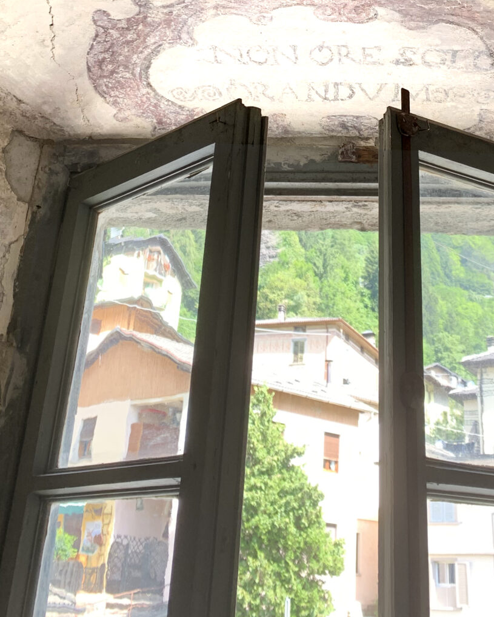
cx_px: 325
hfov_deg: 29.5
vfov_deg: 33.7
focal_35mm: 51
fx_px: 932
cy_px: 11
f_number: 1.8
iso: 40
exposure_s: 1/121
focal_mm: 4.25
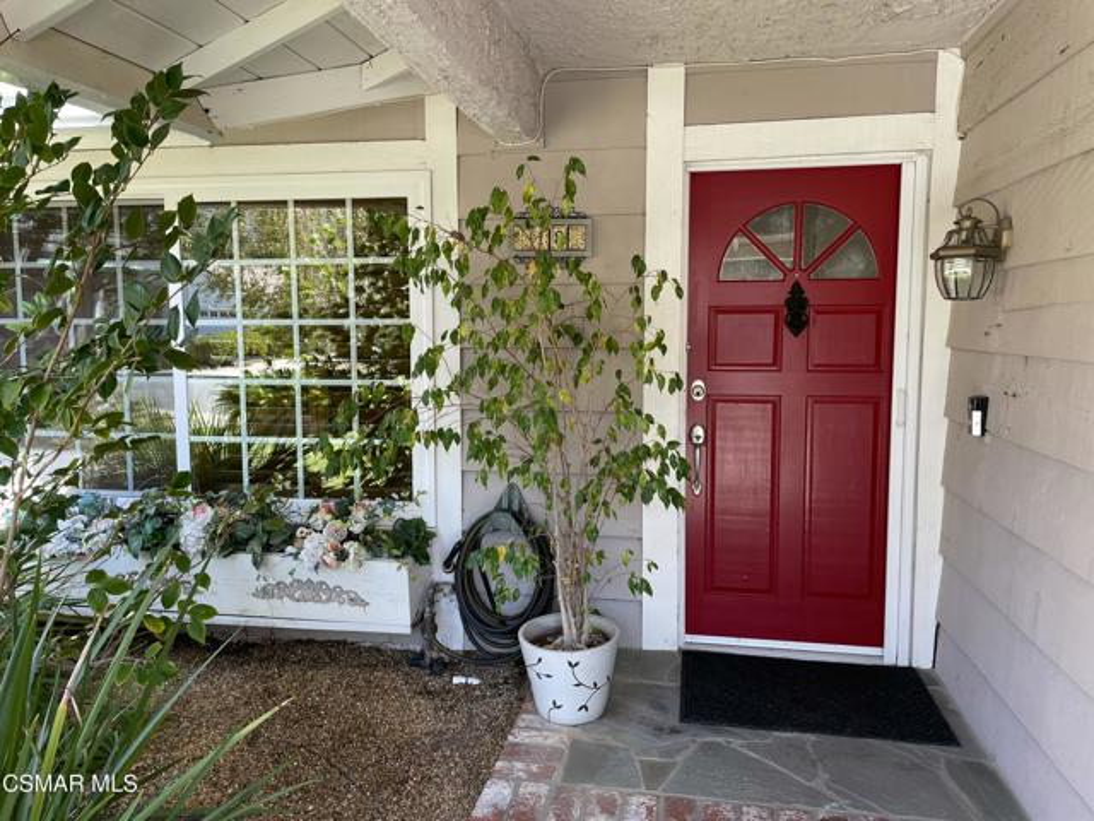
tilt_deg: -6.2
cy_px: 410
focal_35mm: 26
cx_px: 547
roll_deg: +0.7
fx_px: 822
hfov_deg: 67.3
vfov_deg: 53.1
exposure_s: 1/121
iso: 40
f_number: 1.6
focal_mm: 4.2
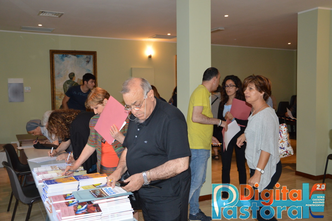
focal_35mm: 36
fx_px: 332
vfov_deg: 36.8
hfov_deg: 53.2
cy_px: 110
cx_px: 166
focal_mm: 24
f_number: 3.8
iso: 800
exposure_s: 1/60
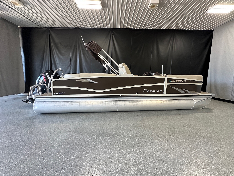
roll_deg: -0.6
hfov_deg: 102.1
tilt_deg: -6.4
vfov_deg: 85.7
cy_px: 88
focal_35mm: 14
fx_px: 95
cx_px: 117
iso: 250
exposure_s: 1/120
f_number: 2.2
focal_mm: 2.22
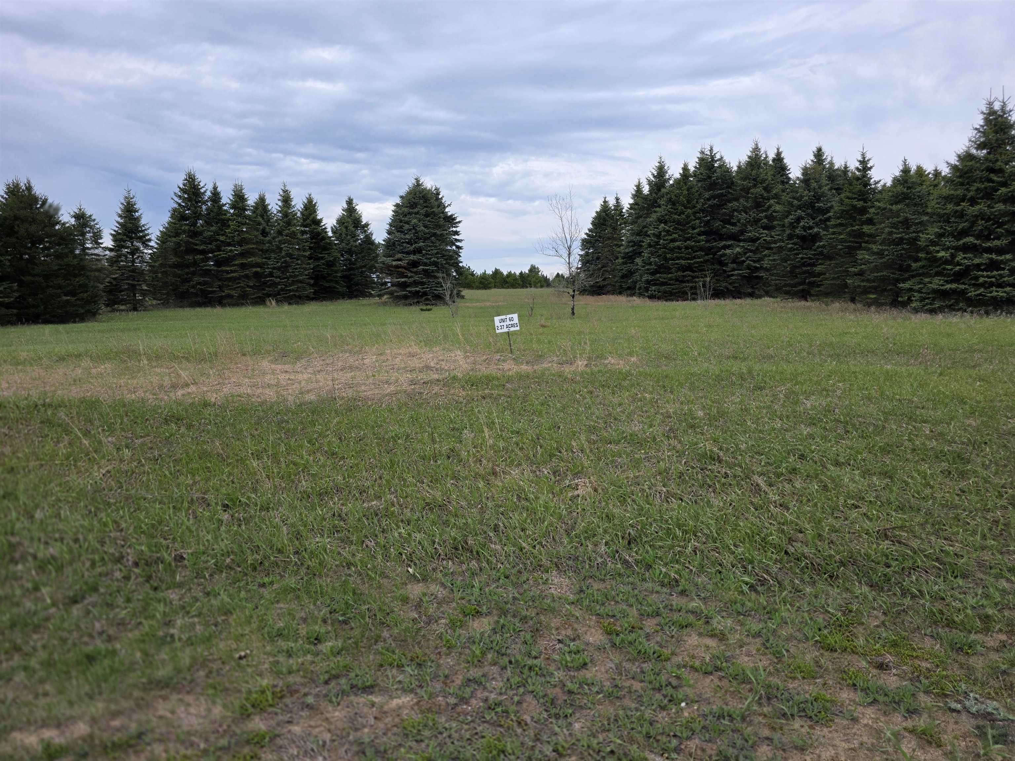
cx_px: 508
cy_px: 380
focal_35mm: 23
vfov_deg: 58.9
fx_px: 674
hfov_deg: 73.9
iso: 80
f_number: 1.7
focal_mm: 6.3
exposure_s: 1/2378
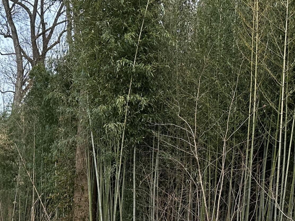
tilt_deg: -10.2
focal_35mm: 65
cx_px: 7
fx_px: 554
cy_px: 247
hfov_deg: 28.2
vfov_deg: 21.4
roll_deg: -1.2
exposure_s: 1/1198
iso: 80
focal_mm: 6.86
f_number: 1.78
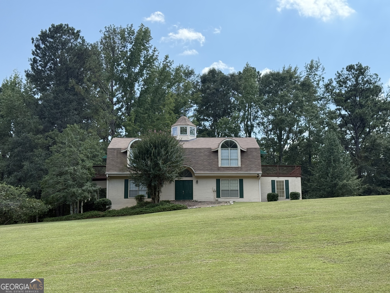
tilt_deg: +10.7
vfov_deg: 30.3
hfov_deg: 39.7
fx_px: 541
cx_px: 195
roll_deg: +0.5
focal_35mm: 48
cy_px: 146
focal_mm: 6.76
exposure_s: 1/1133
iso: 100
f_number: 1.78
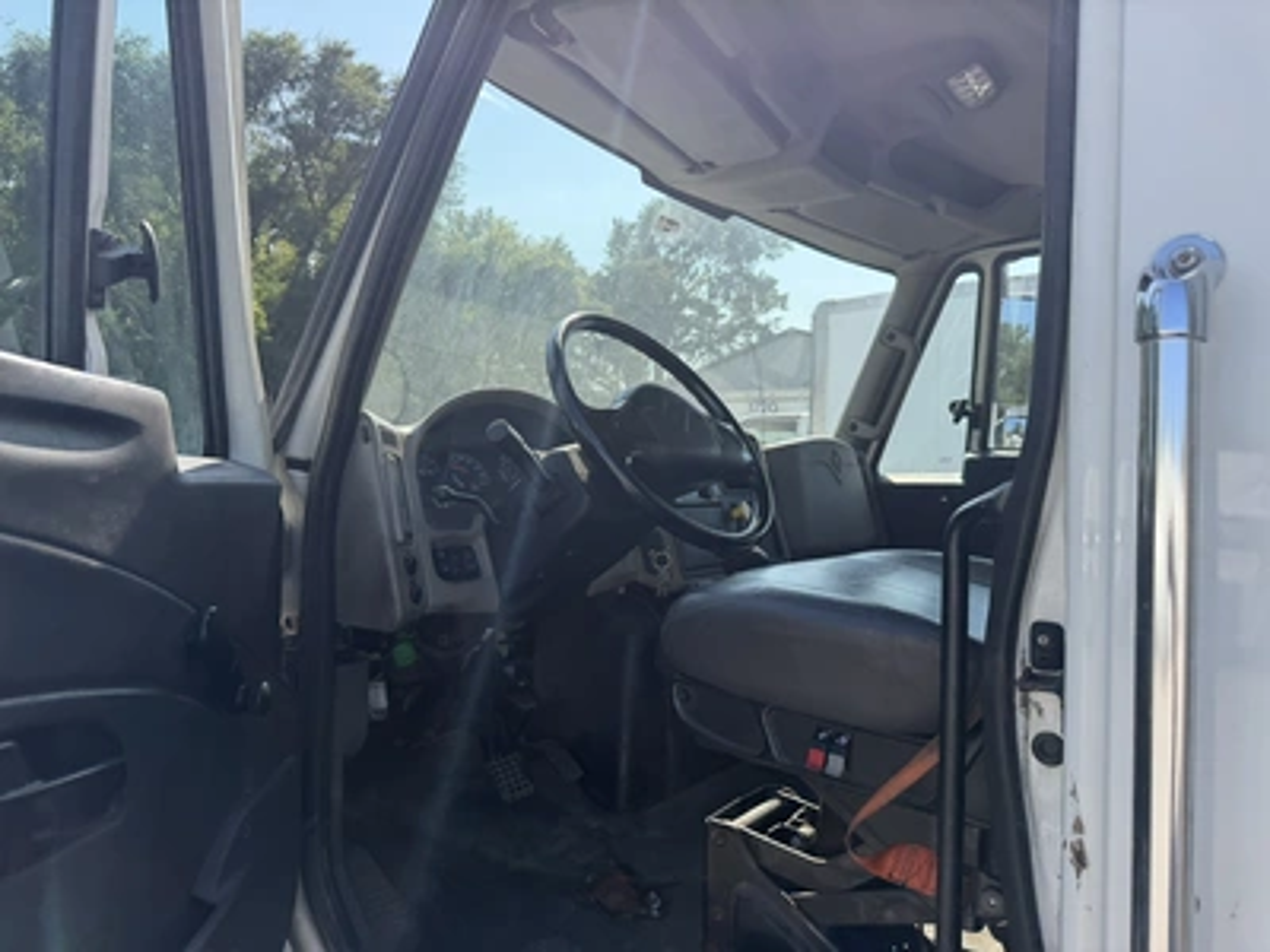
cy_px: 476
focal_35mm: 24
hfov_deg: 71.6
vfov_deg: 56.8
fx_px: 881
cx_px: 635
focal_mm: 6.76
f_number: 1.78
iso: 100
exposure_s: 1/2445
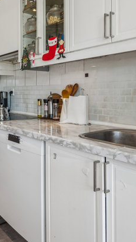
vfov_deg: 58.8
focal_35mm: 33
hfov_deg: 33.4
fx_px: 211
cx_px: 8
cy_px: 93
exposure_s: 1/10
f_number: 10
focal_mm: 16
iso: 200
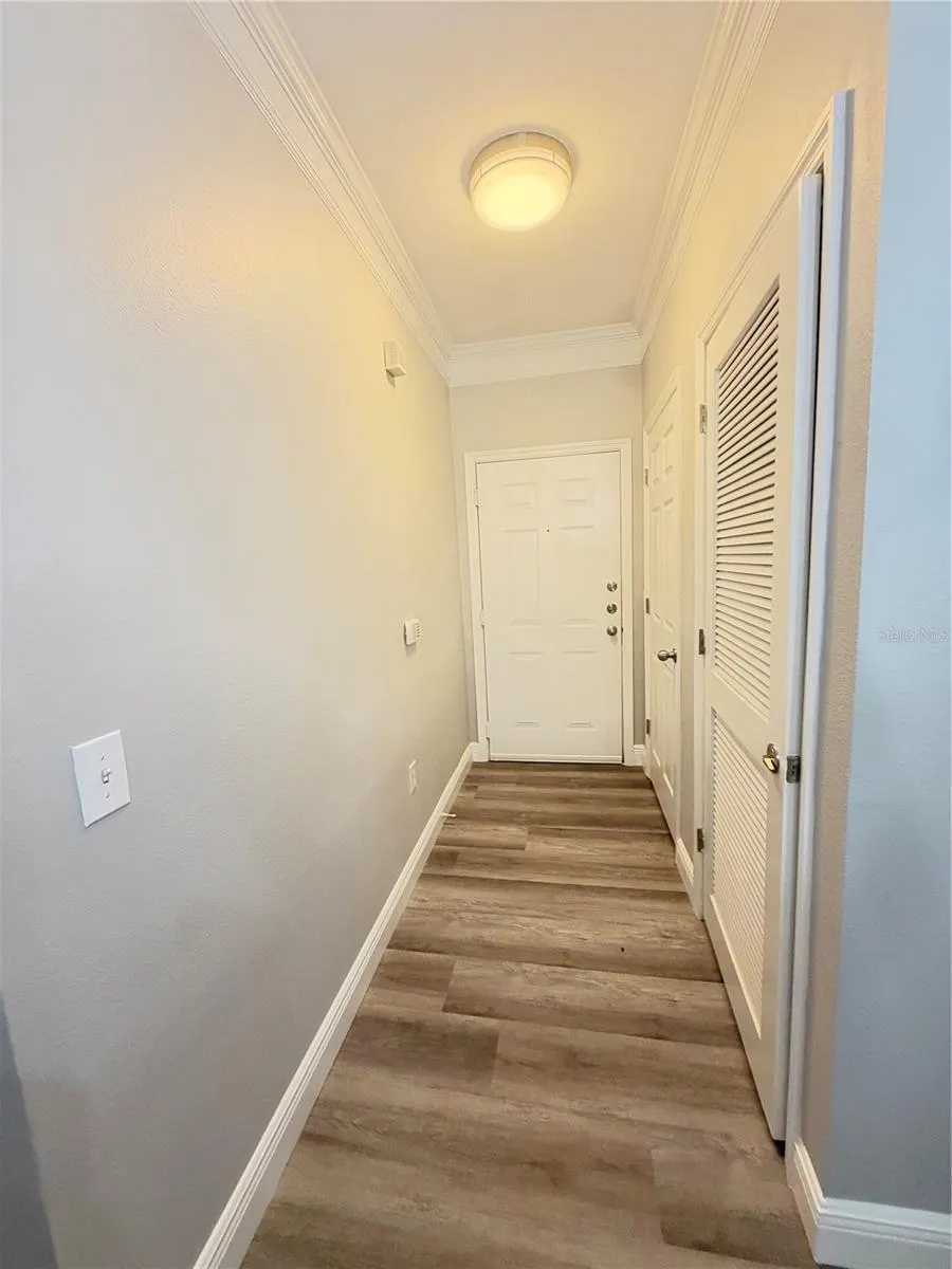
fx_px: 513
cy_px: 634
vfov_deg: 102.1
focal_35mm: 14
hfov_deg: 85.7
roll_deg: +1.9
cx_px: 476
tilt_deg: -8.5
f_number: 2.2
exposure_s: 1/60
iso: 500
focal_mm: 2.22
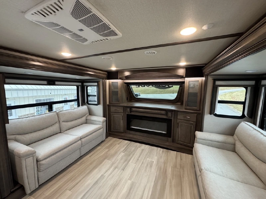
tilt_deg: -5.1
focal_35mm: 14
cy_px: 100
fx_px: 108
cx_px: 133
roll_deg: -1.2
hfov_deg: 102.1
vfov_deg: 85.7
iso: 320
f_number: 2.2
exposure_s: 1/60
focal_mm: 2.22
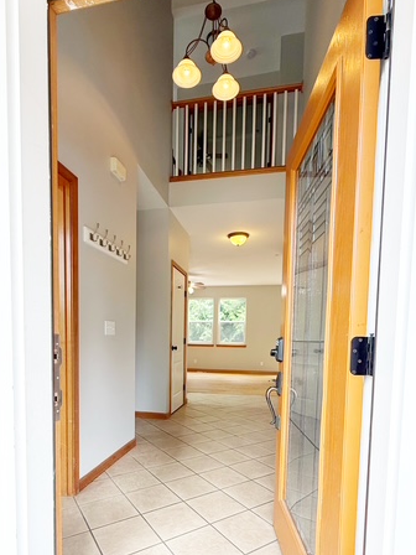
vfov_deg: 79.6
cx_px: 192
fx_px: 320
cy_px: 361
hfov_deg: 65.9
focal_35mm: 20
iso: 100
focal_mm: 2.22
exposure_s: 1/99
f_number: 2.2
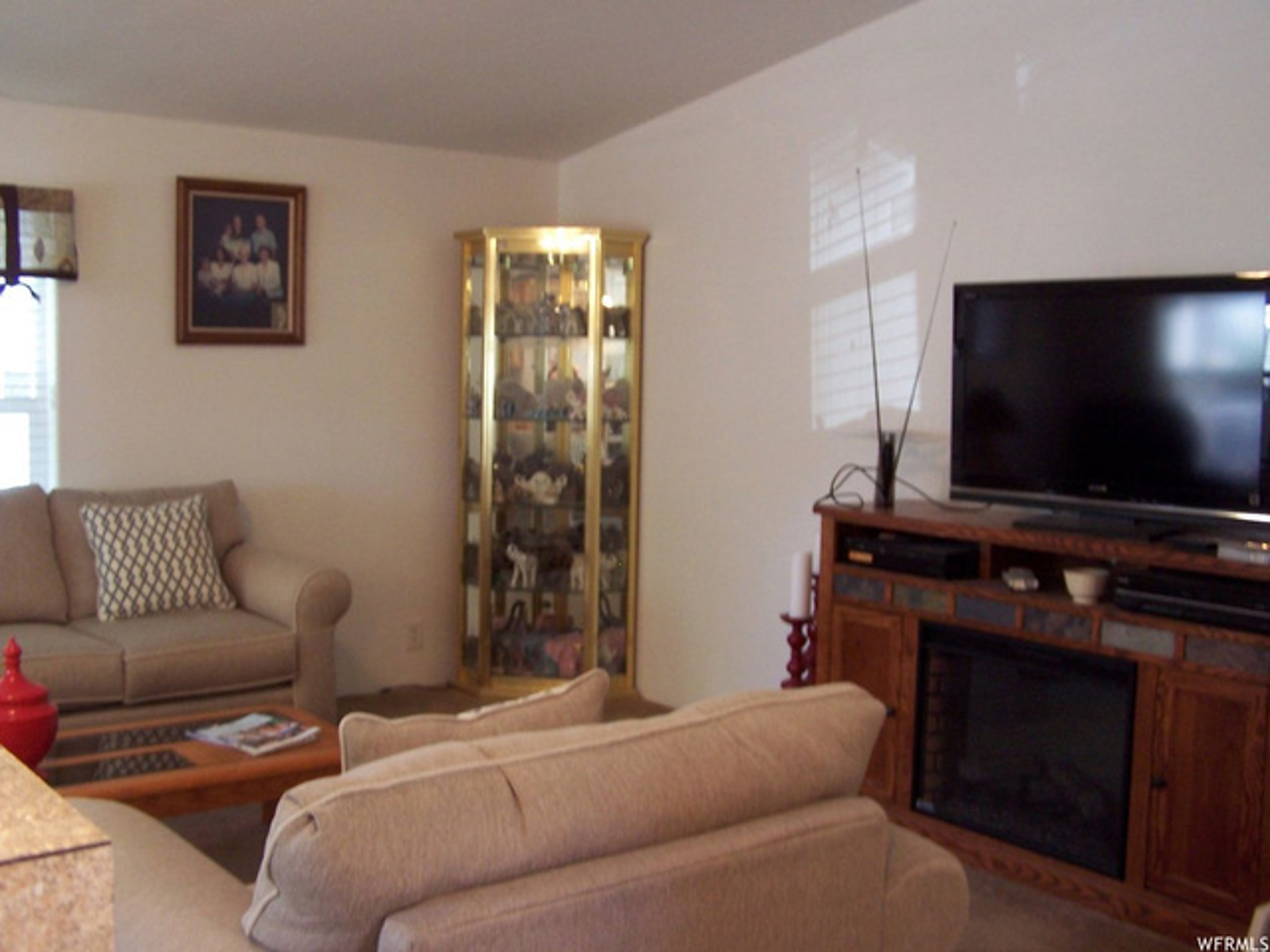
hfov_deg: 49.0
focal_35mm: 38
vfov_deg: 37.7
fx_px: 1394
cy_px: 476
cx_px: 635
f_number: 2.8
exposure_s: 1/10
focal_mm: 6.3
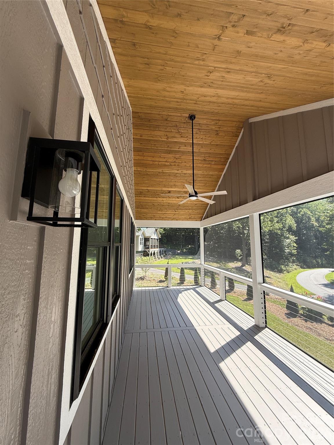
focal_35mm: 14
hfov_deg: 85.7
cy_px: 222
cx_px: 167
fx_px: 180
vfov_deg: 102.1
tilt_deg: +8.7
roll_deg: -0.2
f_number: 2.2
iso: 64
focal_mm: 2.22
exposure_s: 1/280
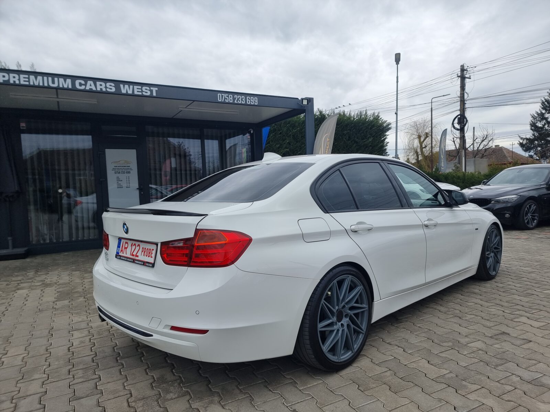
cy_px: 206
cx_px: 275
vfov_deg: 56.8
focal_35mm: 24
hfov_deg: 71.6
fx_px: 381
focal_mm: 6.7
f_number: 1.8
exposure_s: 1/285
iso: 50
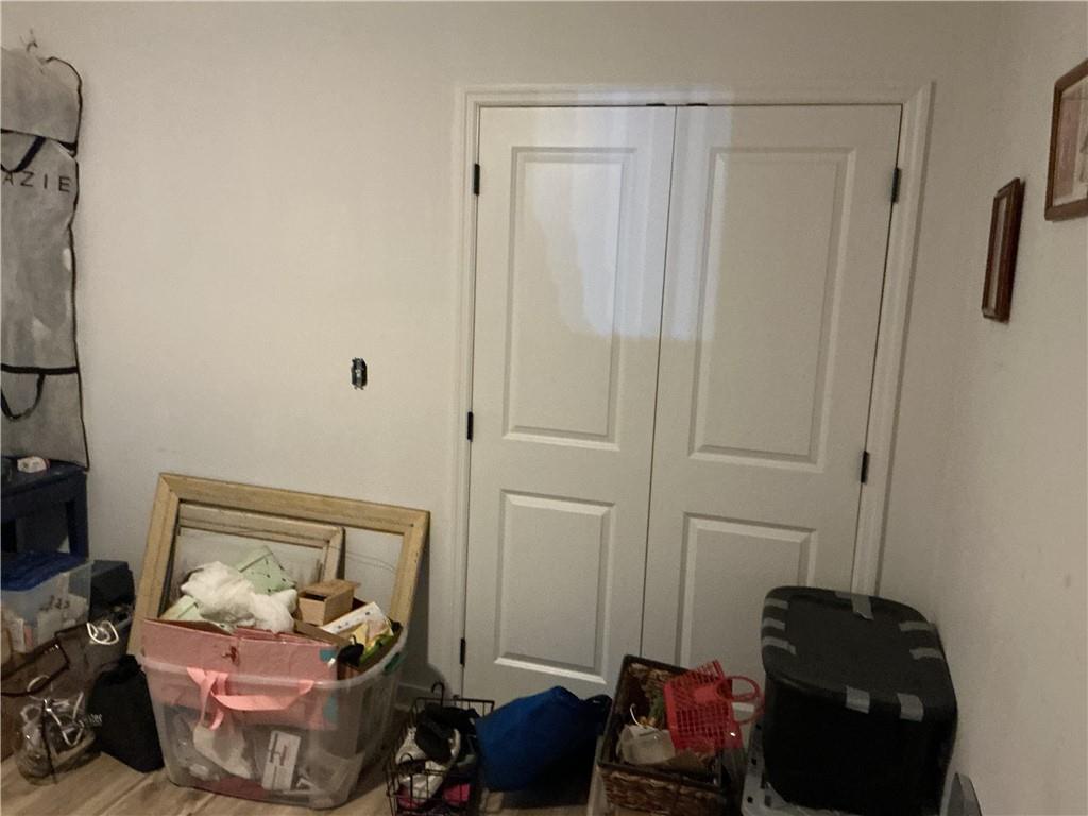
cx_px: 544
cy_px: 408
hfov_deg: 61.7
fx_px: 911
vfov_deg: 48.2
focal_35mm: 29
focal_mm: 3
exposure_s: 1/30
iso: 500
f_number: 1.8
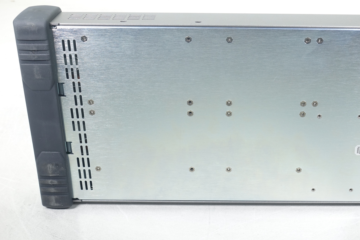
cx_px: 233
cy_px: 123
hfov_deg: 32.7
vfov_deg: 22.2
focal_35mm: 61
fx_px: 610
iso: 125
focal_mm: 15.94
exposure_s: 1/80
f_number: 4
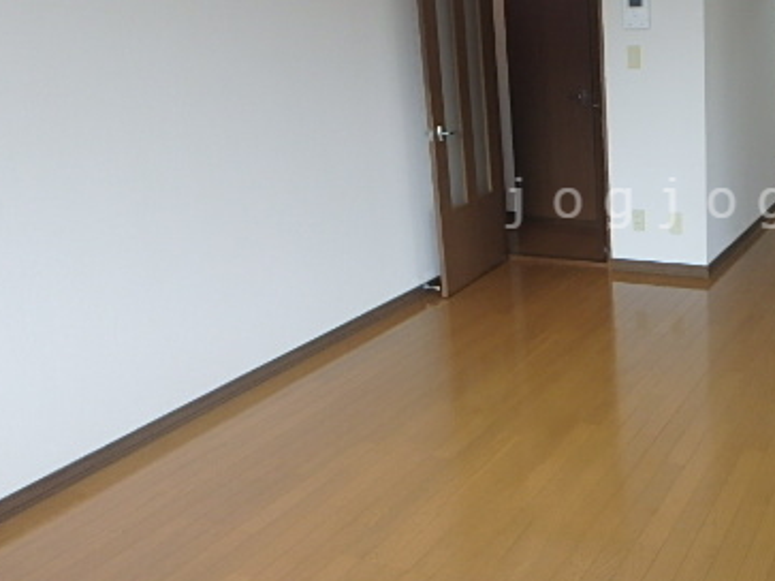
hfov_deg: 46.7
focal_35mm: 37
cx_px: 651
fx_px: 828
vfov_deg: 38.3
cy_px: 203
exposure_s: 1/50
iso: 200
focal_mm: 3.7
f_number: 3.5
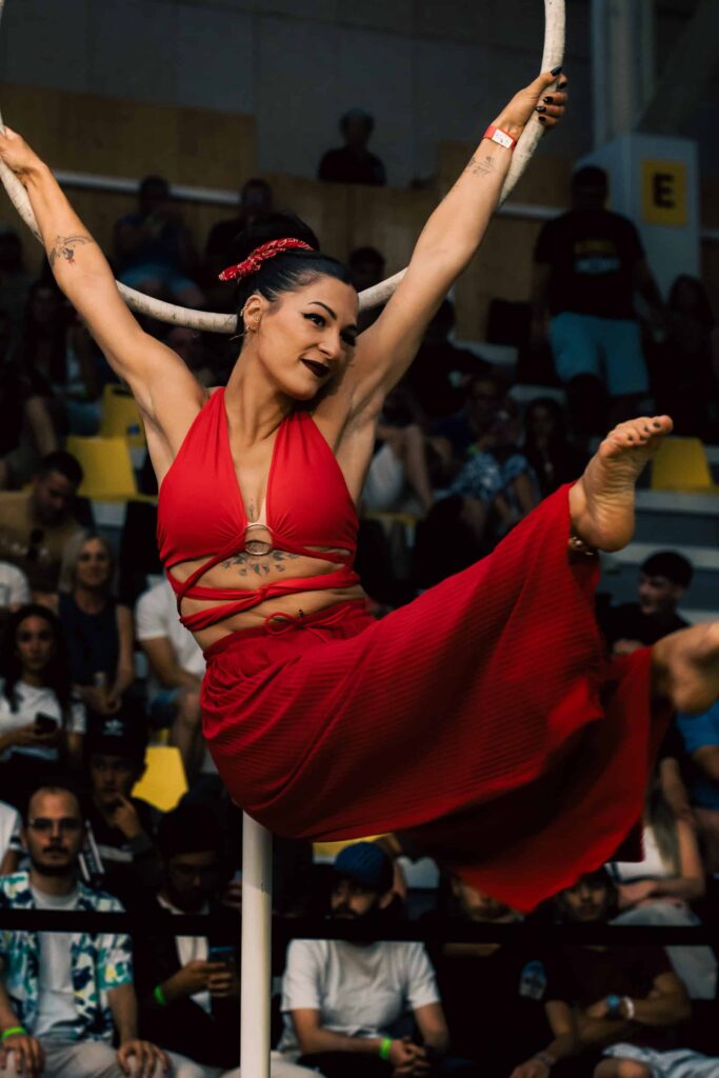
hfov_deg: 13.4
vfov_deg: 20.0
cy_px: 539
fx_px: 3054
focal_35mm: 102
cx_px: 360
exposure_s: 1/200
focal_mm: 68
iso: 800
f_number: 3.5
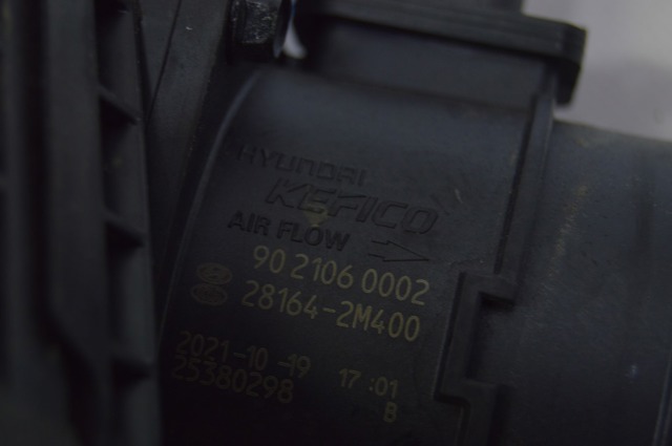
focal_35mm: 82
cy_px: 223
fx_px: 1538
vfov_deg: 16.5
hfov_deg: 24.6
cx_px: 336
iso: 400
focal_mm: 55
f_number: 5.6
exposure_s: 1/20
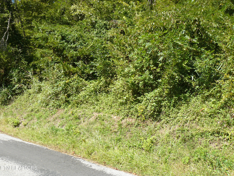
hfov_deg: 51.4
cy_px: 88
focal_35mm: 36
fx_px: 243
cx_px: 117
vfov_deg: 39.7
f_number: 5
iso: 100
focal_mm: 6
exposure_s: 1/200
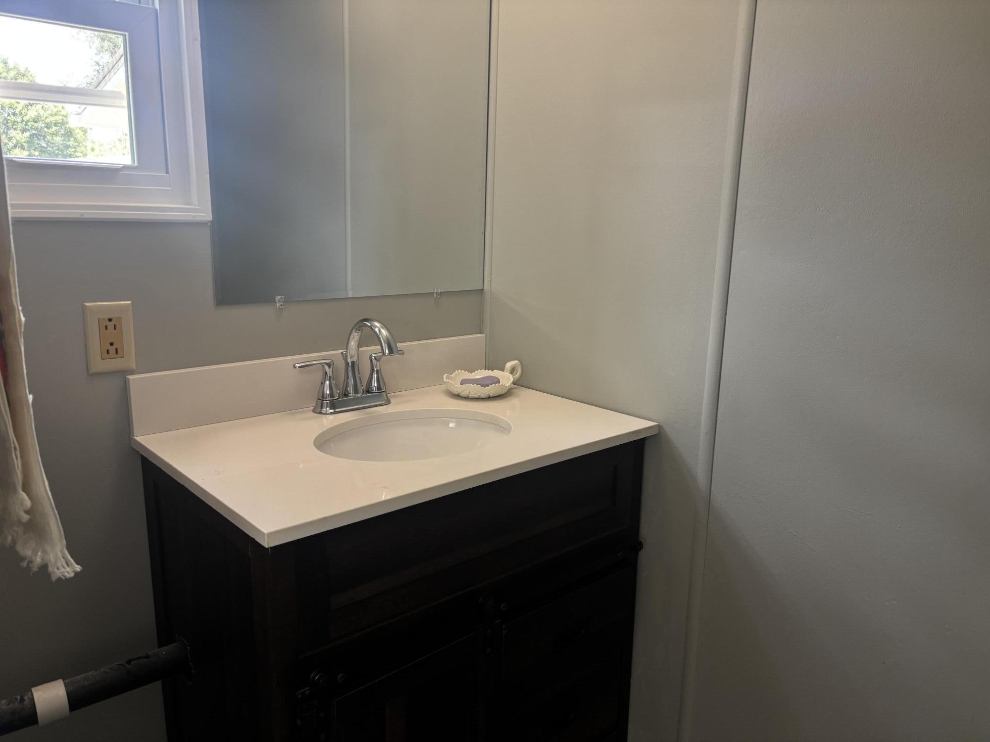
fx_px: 744
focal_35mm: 26
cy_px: 371
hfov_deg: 67.3
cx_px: 495
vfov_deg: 53.1
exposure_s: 1/60
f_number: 1.6
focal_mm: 5.96
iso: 125
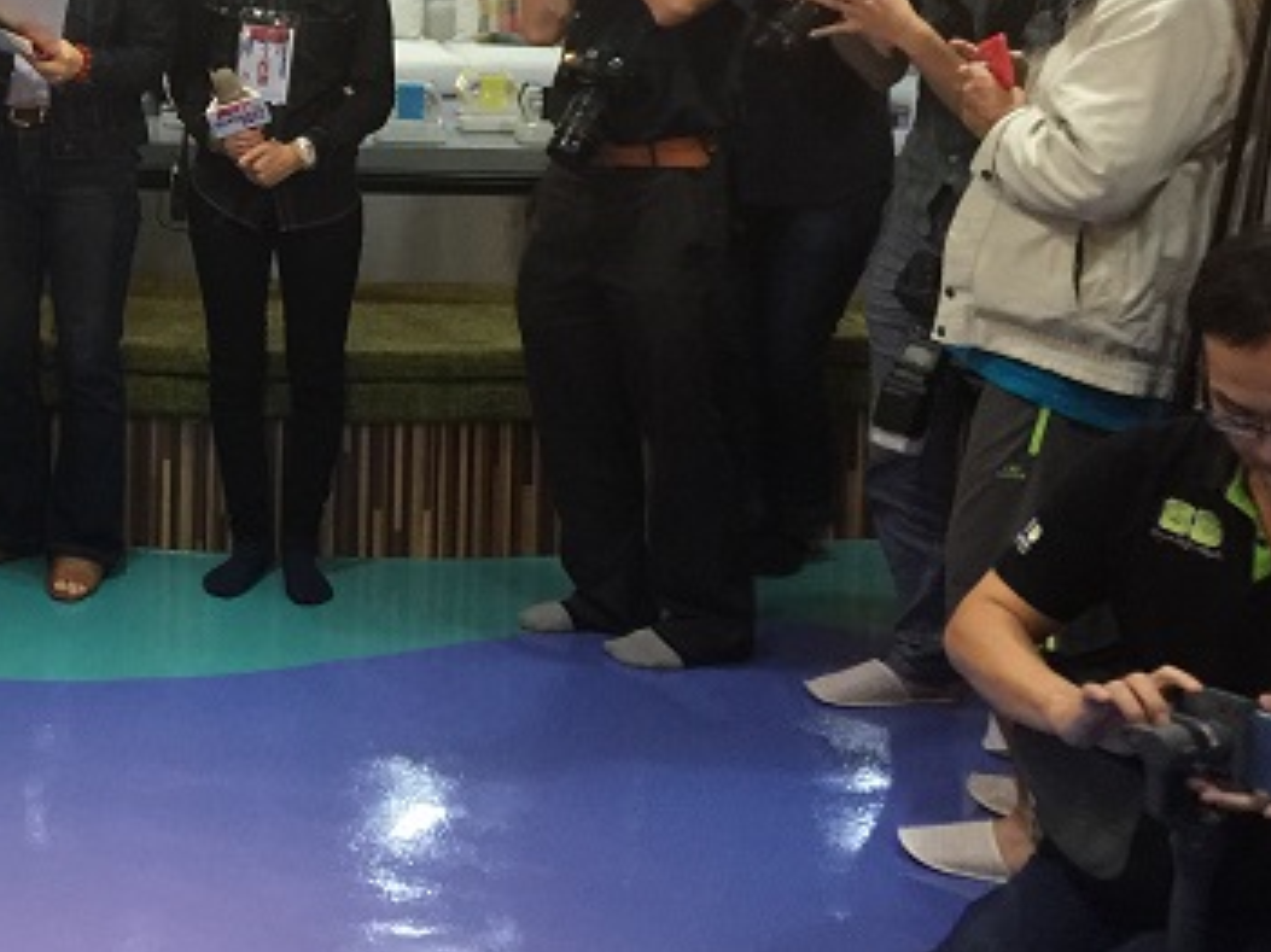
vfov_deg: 22.5
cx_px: -36
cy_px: -43
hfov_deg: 29.0
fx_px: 2276
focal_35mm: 62
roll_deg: -2.3
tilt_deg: -2.5
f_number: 2.2
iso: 100
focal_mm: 4.15
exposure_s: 1/15
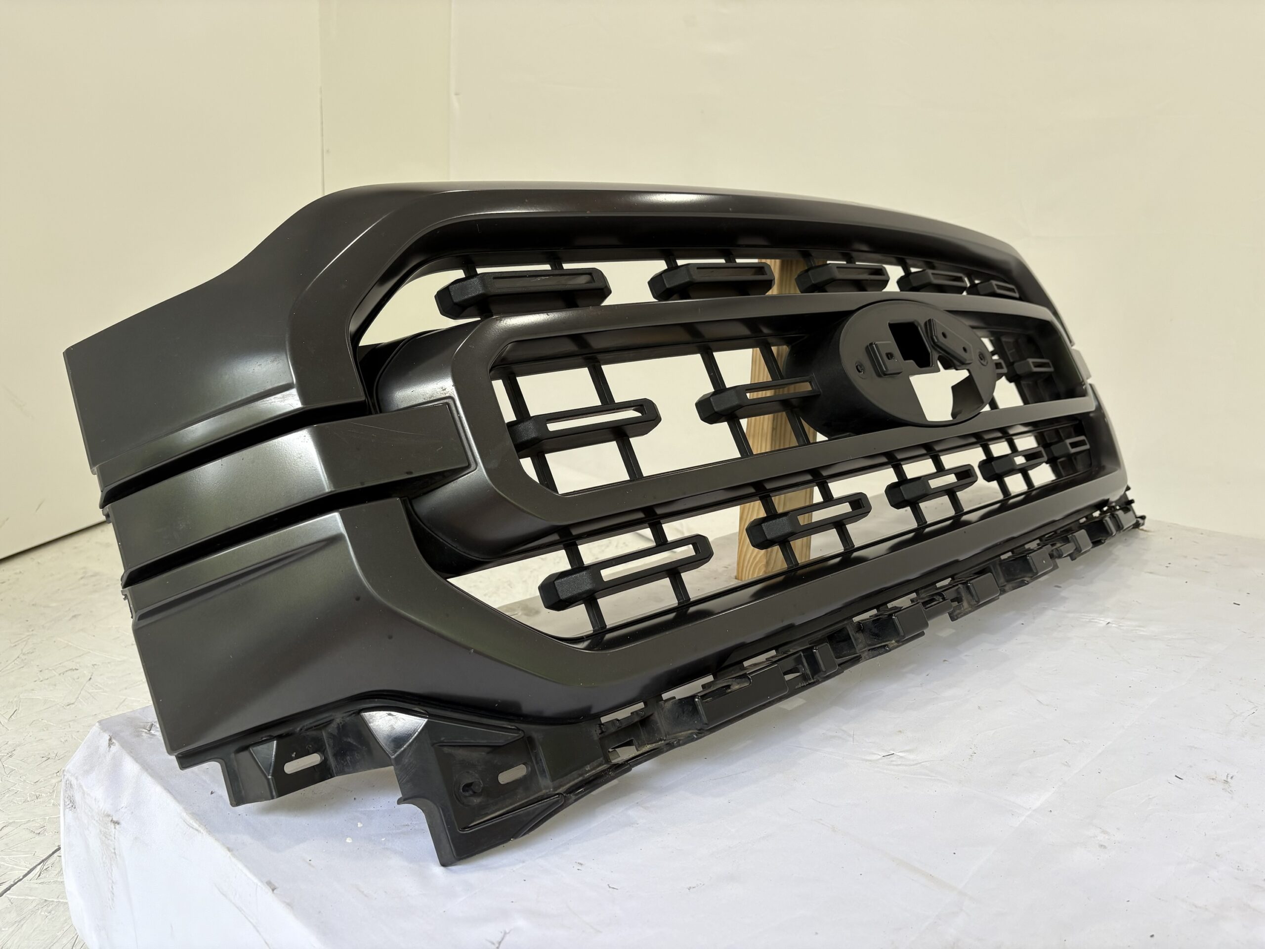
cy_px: 474
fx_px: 950
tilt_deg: -13.6
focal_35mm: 26
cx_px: 632
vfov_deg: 53.1
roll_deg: -1.5
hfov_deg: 67.3
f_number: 1.6
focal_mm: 5.96
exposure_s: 1/122
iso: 64
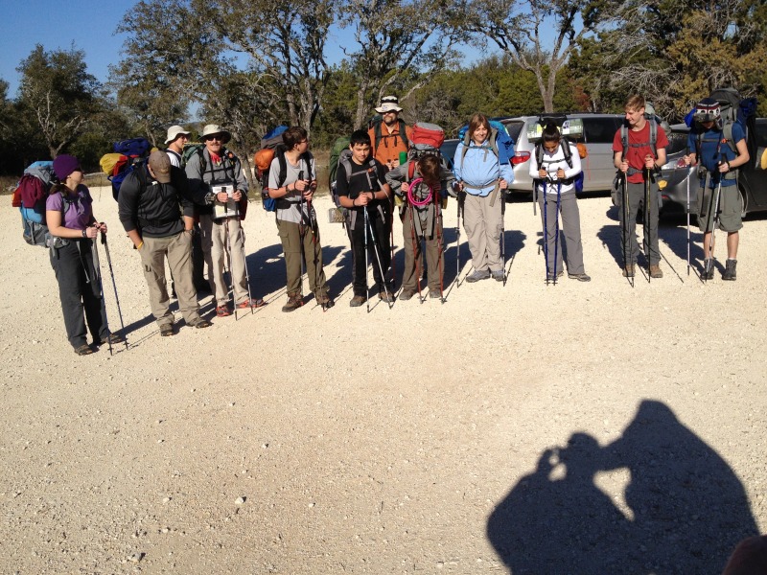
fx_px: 776
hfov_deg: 52.6
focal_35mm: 35
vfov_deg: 40.7
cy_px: 288
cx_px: 384
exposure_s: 1/3067
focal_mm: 4.28
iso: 50
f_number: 2.4
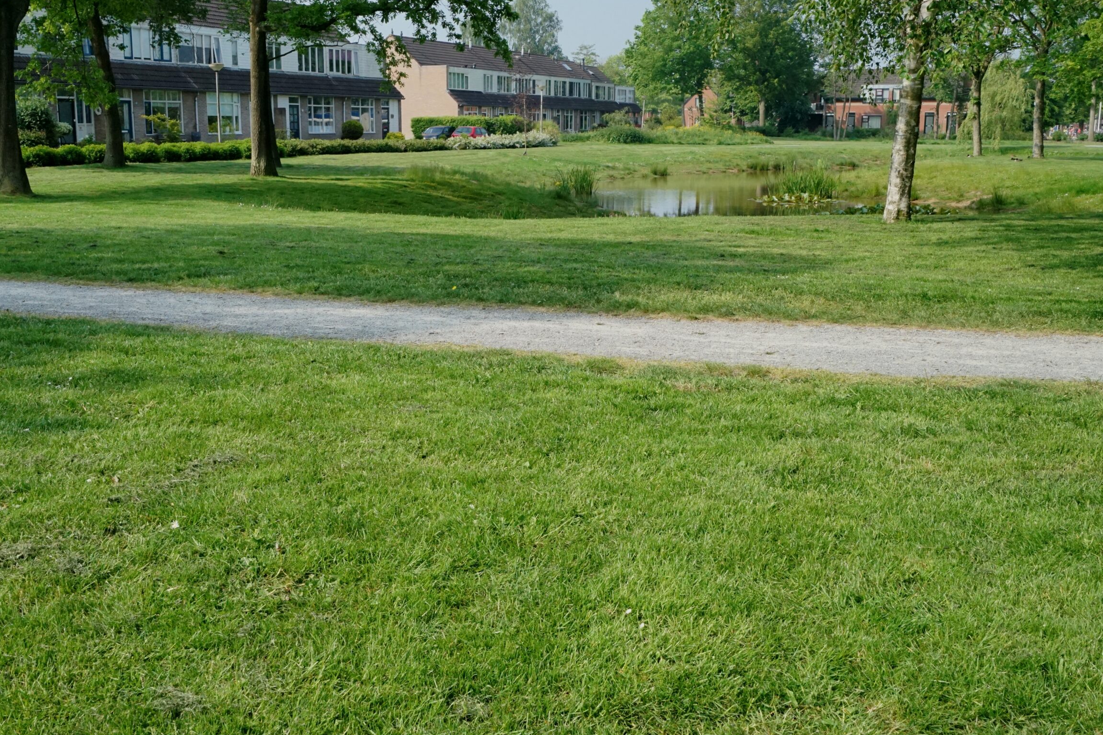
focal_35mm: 39
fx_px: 1195
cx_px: 537
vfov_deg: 34.2
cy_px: 359
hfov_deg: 49.5
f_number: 18
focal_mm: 35
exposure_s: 1/640
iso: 2000
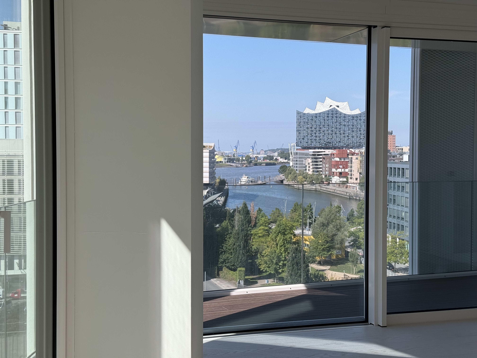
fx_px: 661
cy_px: 179
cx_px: 238
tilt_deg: -1.8
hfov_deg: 39.7
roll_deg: -0.5
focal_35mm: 48
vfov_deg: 30.3
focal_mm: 6.76
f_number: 1.78
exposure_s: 1/2342
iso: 64
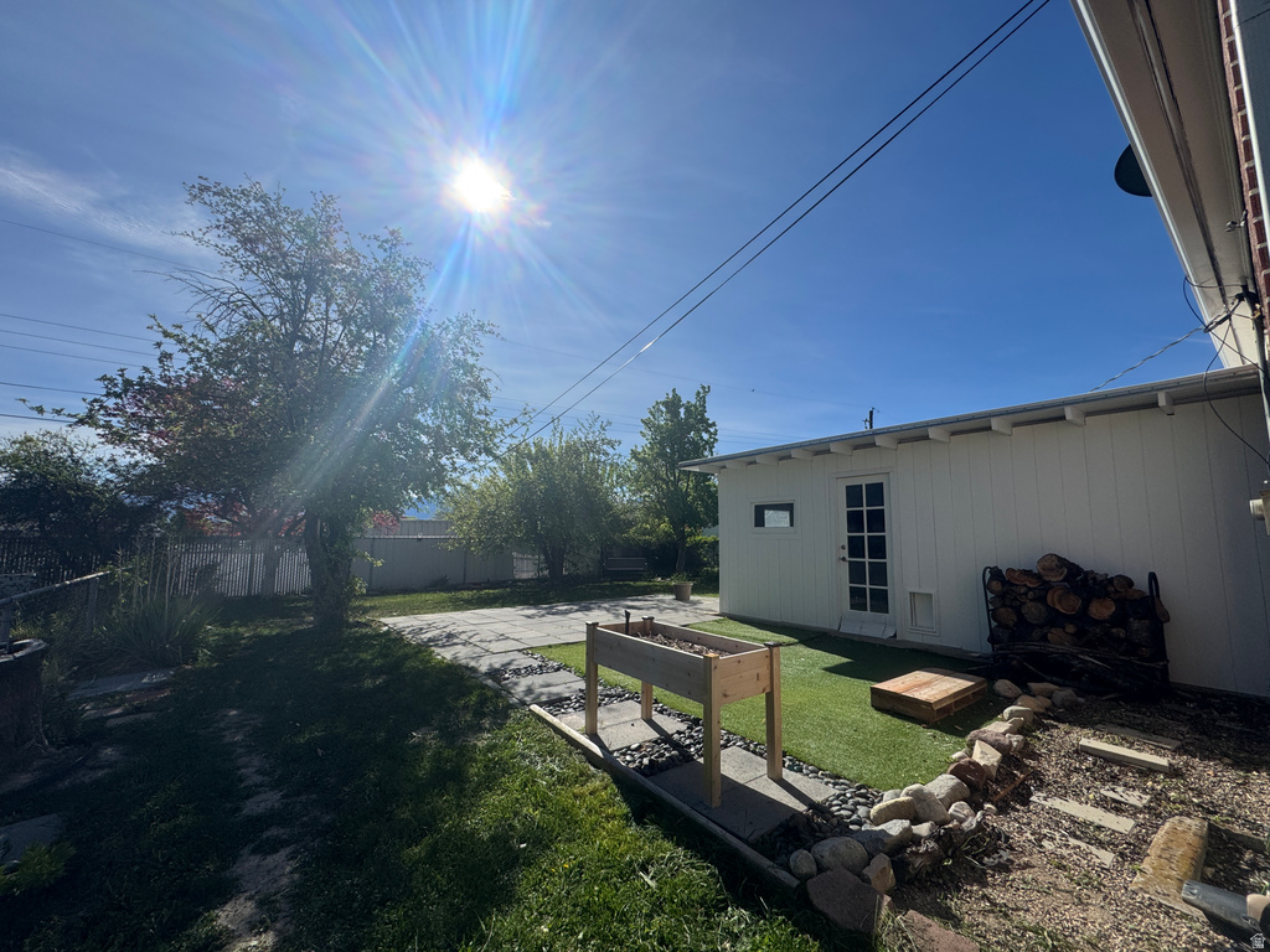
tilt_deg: +6.5
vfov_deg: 85.7
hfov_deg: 102.1
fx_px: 514
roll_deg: -0.1
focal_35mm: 14
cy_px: 476
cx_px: 635
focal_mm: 2.22
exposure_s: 1/3717
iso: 40
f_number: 2.2
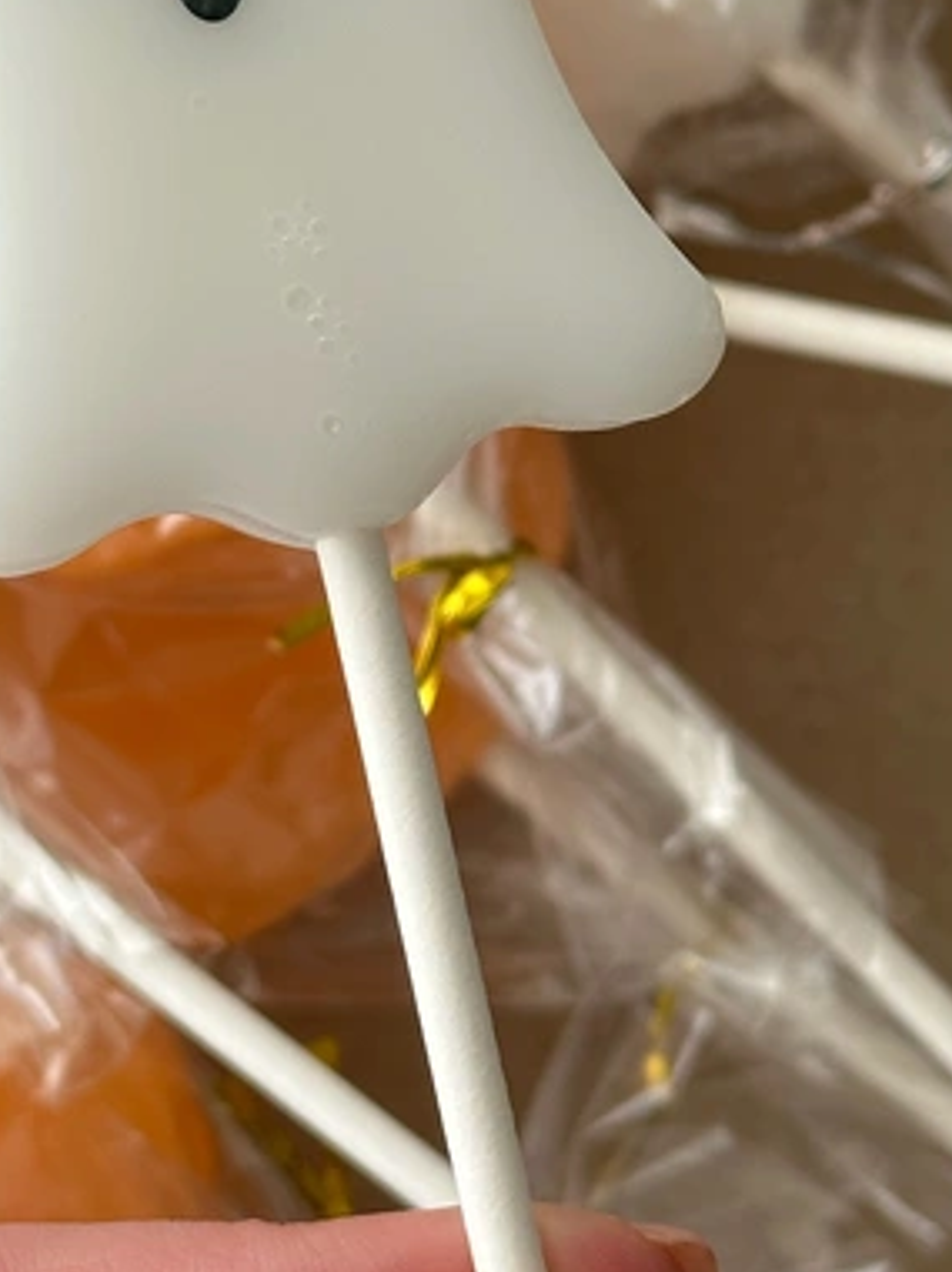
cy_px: 434
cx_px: 254
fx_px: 4077
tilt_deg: -88.7
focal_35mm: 111
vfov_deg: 17.7
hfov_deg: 13.3
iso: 64
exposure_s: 1/571
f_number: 1.78
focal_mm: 6.86
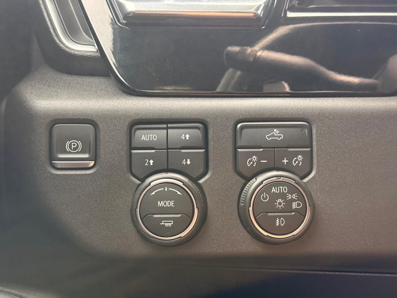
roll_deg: -1.2
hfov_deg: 39.7
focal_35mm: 48
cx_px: 198
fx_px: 550
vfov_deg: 30.3
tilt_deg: -6.9
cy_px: 149
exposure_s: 1/60
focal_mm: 6.76
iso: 160
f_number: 1.78
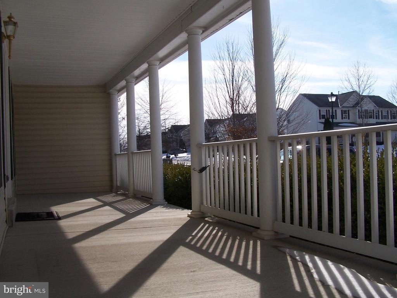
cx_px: 198
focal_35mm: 38
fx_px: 436
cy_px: 149
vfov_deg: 37.7
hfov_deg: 49.0
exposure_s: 1/500
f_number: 5.6
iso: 80
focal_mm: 6.3
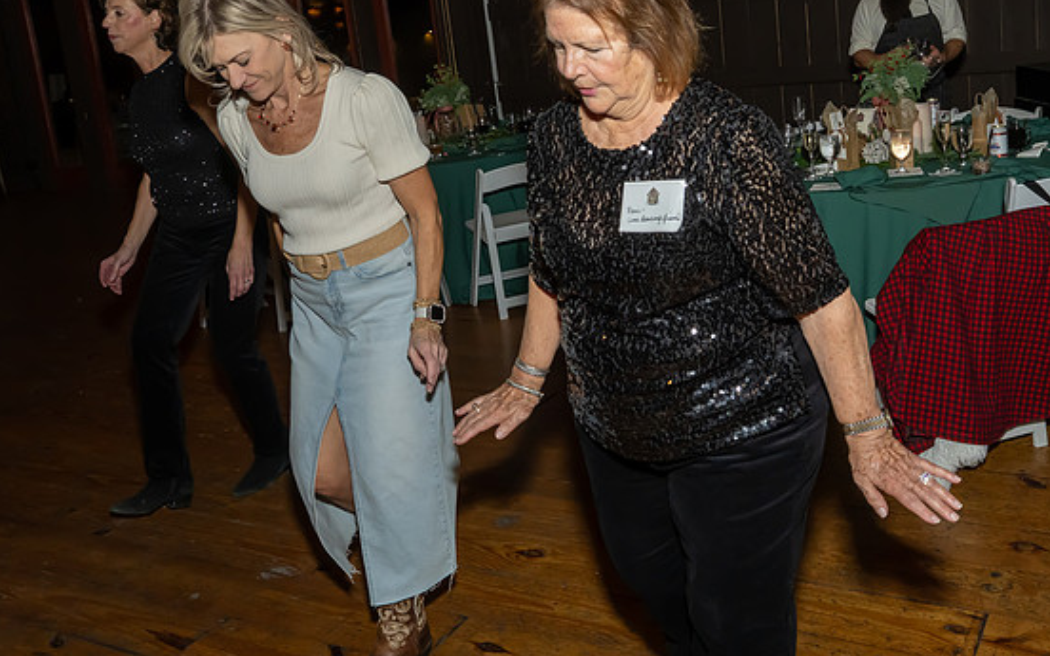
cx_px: 615
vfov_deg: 34.2
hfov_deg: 52.5
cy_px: 224
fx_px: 1059
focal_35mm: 37
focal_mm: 18
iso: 640
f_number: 8
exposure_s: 1/250
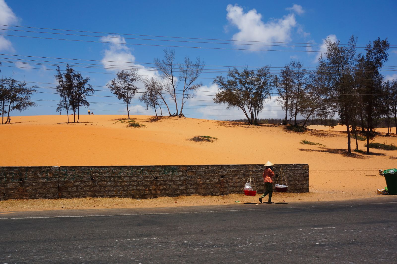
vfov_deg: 41.6
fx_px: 347
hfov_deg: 59.5
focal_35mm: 32
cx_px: 198
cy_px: 132
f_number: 10
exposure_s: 1/400
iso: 100
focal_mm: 21
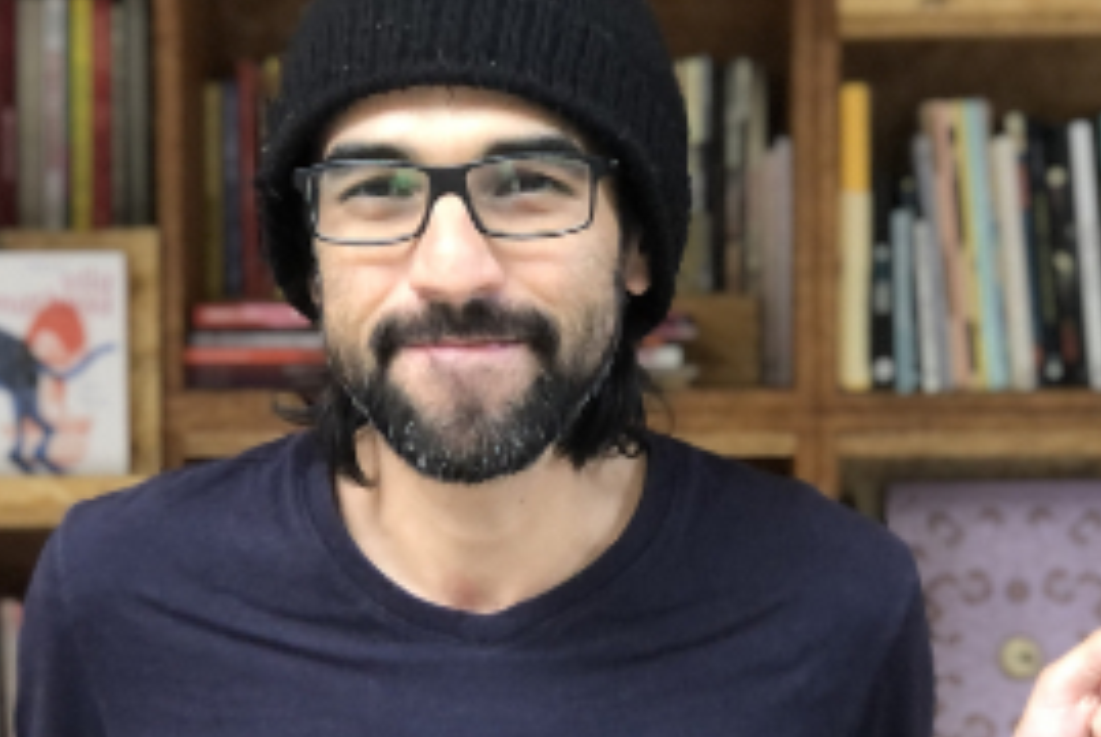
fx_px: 3368
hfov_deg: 18.6
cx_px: 471
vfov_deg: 12.5
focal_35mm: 110
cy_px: 543
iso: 200
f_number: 2.8
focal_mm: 6.6
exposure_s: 1/30
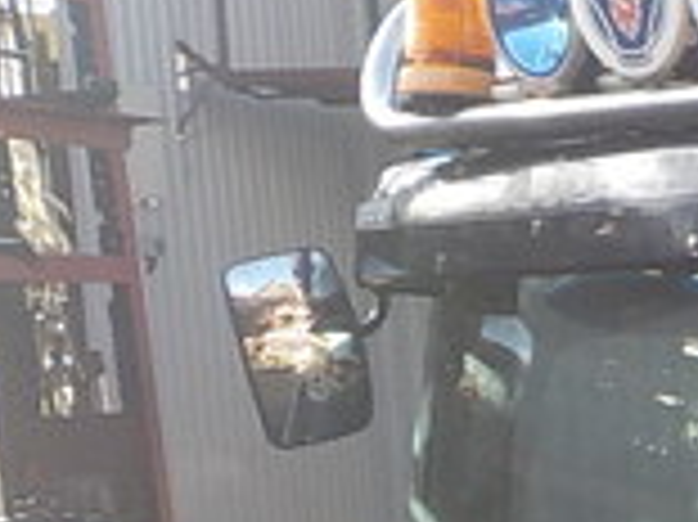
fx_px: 2498
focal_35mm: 124
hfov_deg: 13.8
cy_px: 616
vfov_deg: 11.7
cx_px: 1346
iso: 125
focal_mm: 4.1
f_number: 3.3
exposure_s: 1/160
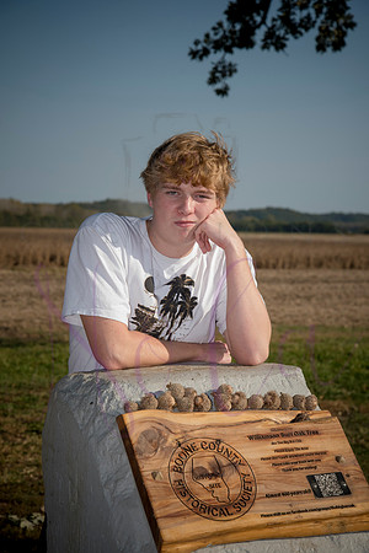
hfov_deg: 16.1
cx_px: 184
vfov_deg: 23.9
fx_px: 1307
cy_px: 276
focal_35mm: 85
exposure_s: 1/800
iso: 400
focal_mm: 85
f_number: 8
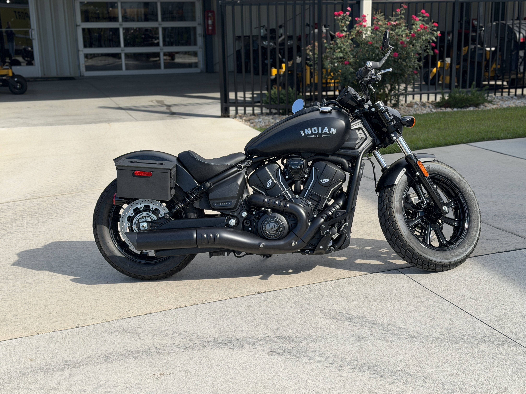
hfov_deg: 39.7
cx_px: 263
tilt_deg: -12.4
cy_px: 197
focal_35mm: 48
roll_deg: +0.4
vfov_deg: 30.3
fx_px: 729
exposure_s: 1/2667
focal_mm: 6.76
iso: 64
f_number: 1.78
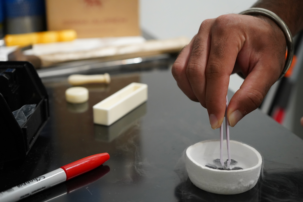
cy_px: 101
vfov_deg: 26.5
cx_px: 152
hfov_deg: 38.9
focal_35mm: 51
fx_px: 429
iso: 4000
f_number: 4.5
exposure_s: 1/160
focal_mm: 51
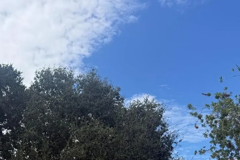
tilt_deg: +12.4
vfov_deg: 23.0
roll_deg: +0.3
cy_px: 182
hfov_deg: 35.2
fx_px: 367
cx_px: 50
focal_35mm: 55
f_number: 1.78
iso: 80
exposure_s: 1/4673
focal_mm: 6.76
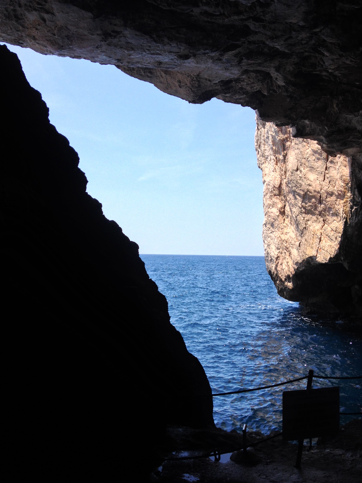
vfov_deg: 52.6
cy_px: 242
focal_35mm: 35
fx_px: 488
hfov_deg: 40.7
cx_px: 181
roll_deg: +0.3
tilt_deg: -0.5
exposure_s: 1/1346
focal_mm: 4.28
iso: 50
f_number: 2.4
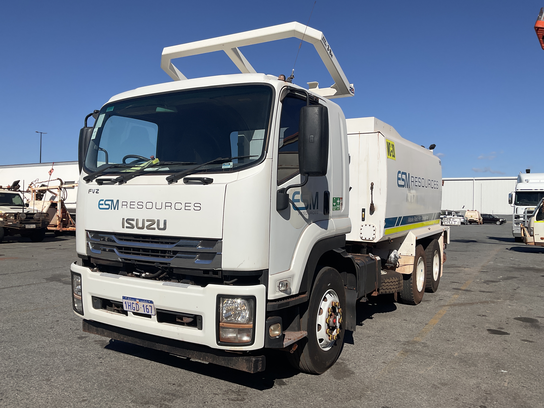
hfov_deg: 61.7
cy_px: 204
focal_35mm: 29
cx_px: 272
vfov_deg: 48.2
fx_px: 456
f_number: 1.8
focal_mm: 3
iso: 16
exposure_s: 1/4405
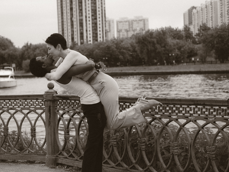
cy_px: 93
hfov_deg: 30.7
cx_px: 110
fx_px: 417
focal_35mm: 63
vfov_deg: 23.3
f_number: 2.2
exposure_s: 1/4000
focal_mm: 35
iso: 1000
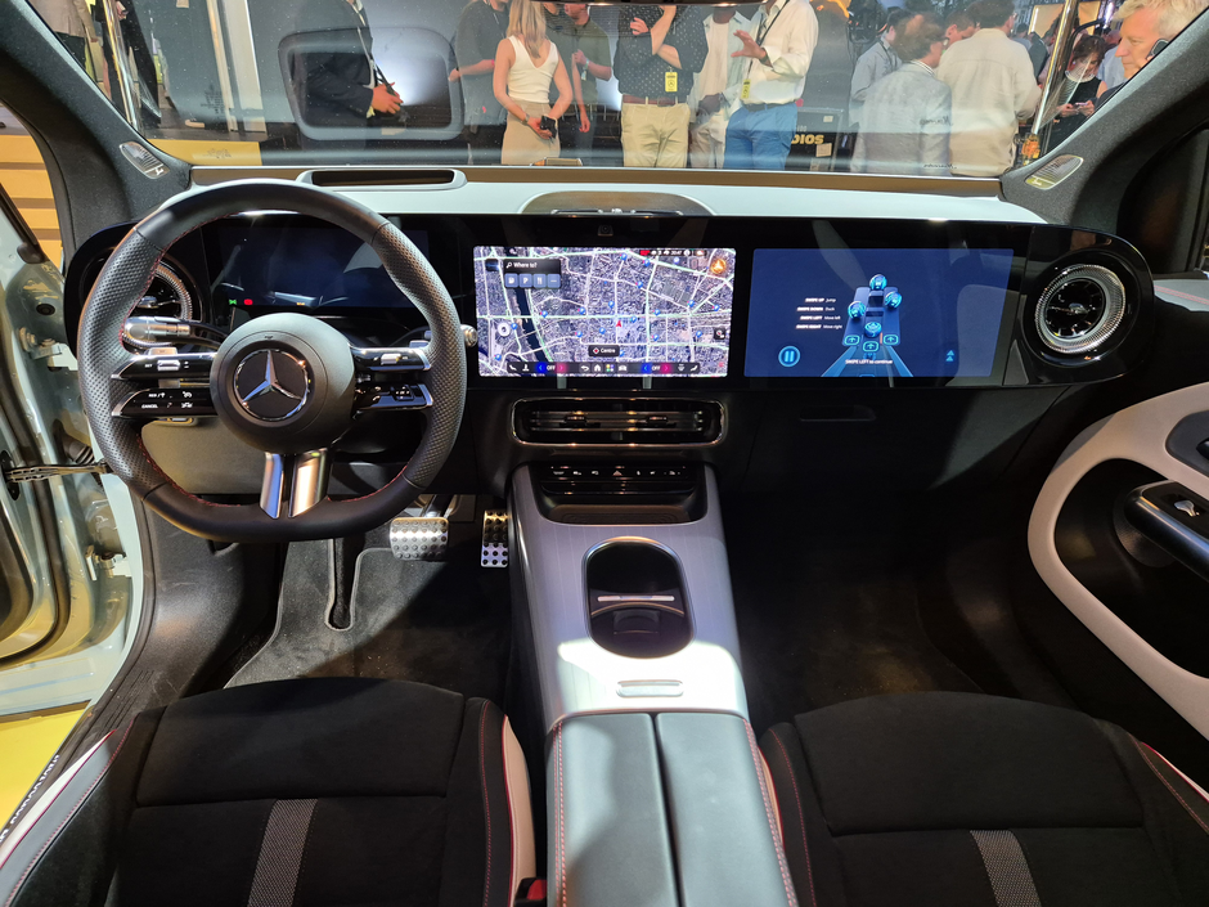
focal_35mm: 23
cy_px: 454
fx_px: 803
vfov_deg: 58.9
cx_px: 604
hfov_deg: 73.9
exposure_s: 1/100
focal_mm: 5.4
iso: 500
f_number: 1.8
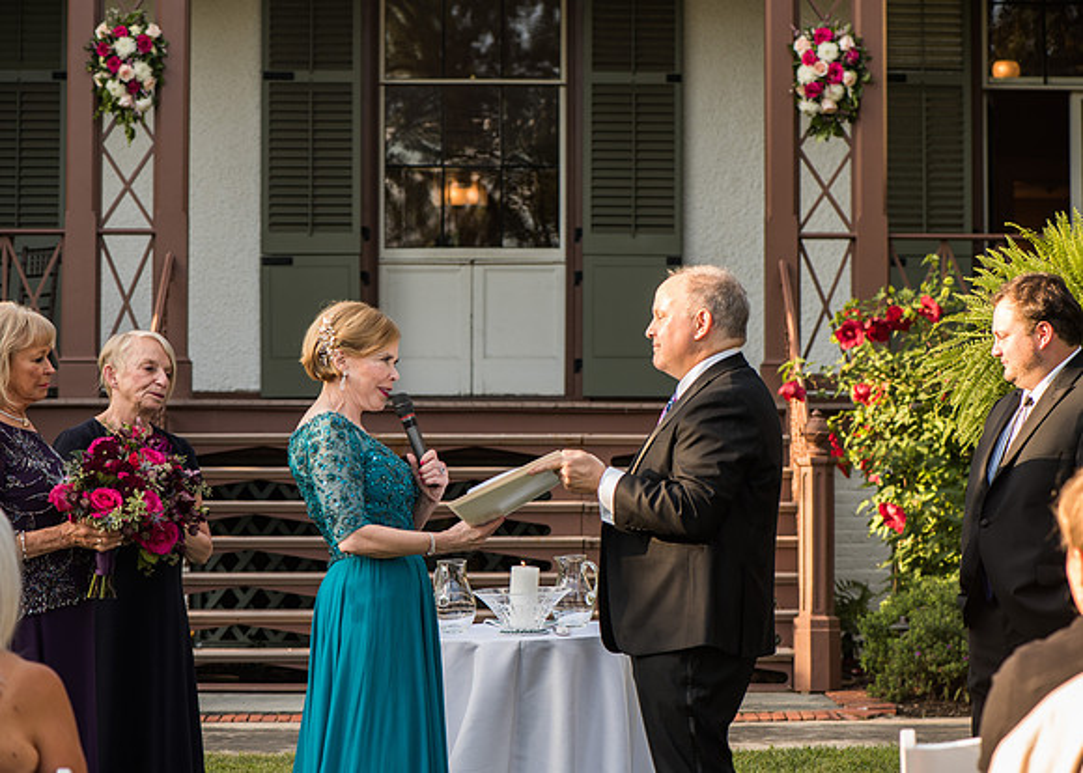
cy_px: 393
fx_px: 3439
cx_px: 589
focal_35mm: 112
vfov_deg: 12.8
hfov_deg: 17.9
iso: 200
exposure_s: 1/125
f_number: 2.8
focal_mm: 105
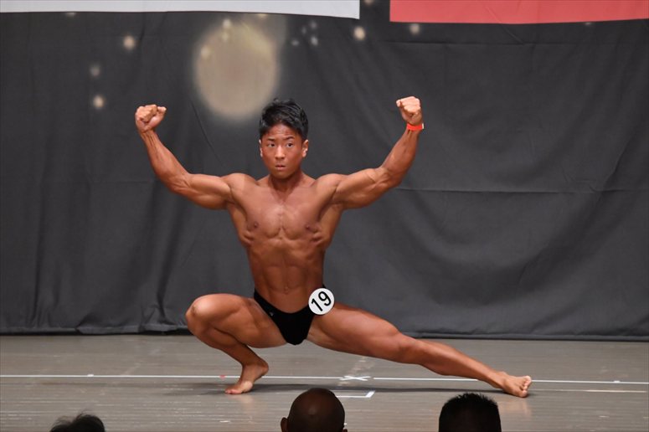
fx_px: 4865
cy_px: 216
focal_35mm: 270
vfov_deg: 5.1
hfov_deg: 7.6
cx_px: 324
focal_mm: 180
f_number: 5.6
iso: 6400
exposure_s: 1/400
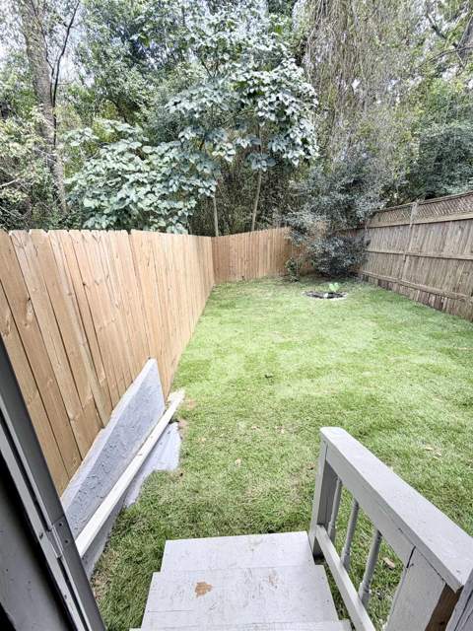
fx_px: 255
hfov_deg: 85.7
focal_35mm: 14
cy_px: 316
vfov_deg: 102.1
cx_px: 236
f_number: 2.2
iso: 64
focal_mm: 2.22
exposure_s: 1/121
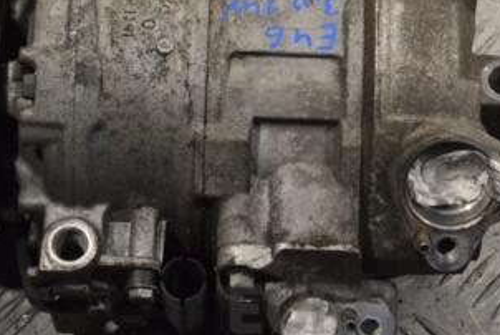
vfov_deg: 11.0
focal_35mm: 125
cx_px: 199
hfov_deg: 16.4
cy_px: 88
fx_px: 1738
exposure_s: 1/320
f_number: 9
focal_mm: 42
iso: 3200
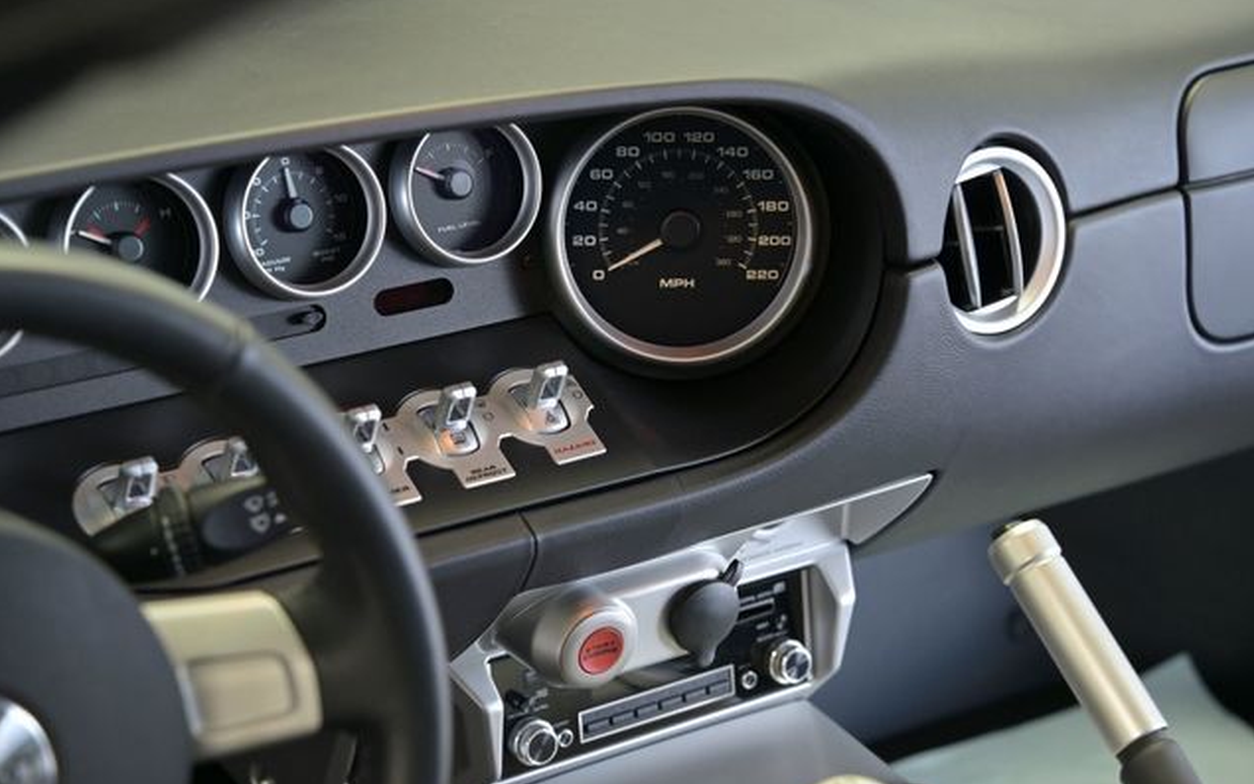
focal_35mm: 77
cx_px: 624
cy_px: 375
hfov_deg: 26.8
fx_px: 2632
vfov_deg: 16.9
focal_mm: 75
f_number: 4.5
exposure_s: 1/100
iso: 1250
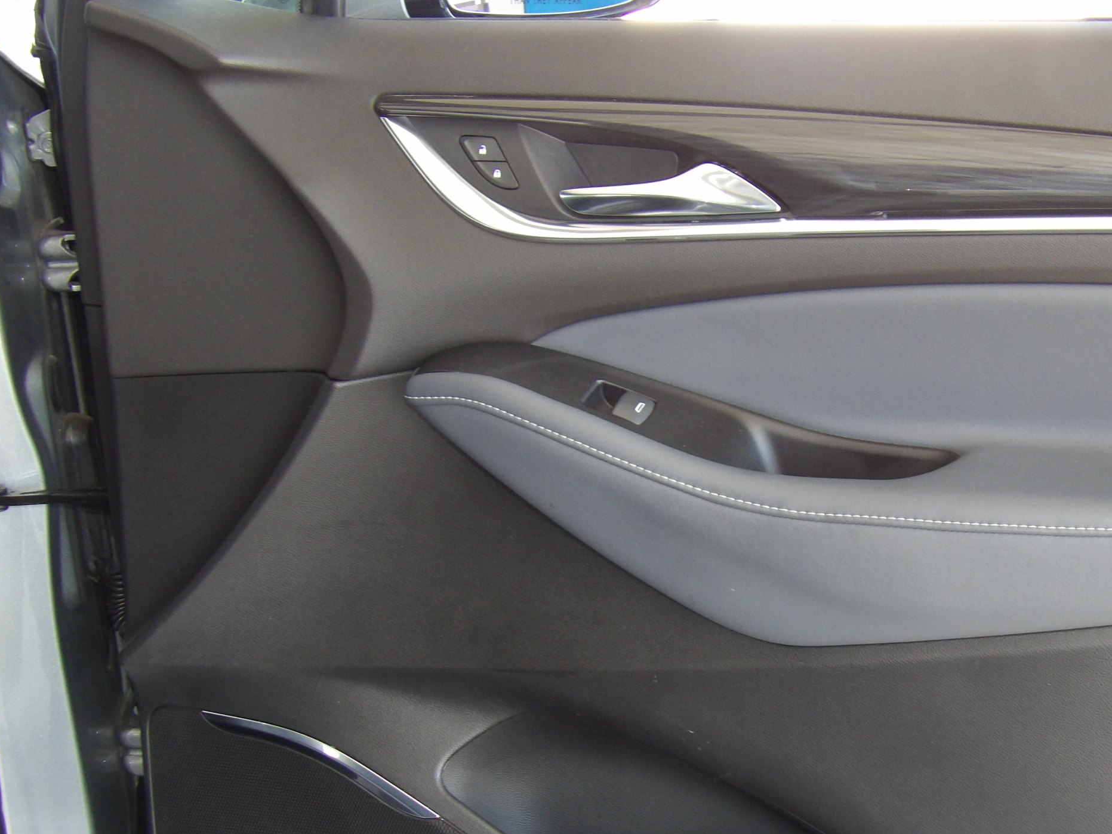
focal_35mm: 64
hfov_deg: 30.0
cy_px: 561
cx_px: 760
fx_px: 2056
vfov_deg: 22.8
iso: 200
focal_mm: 8.2
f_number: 3.8
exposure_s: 1/33
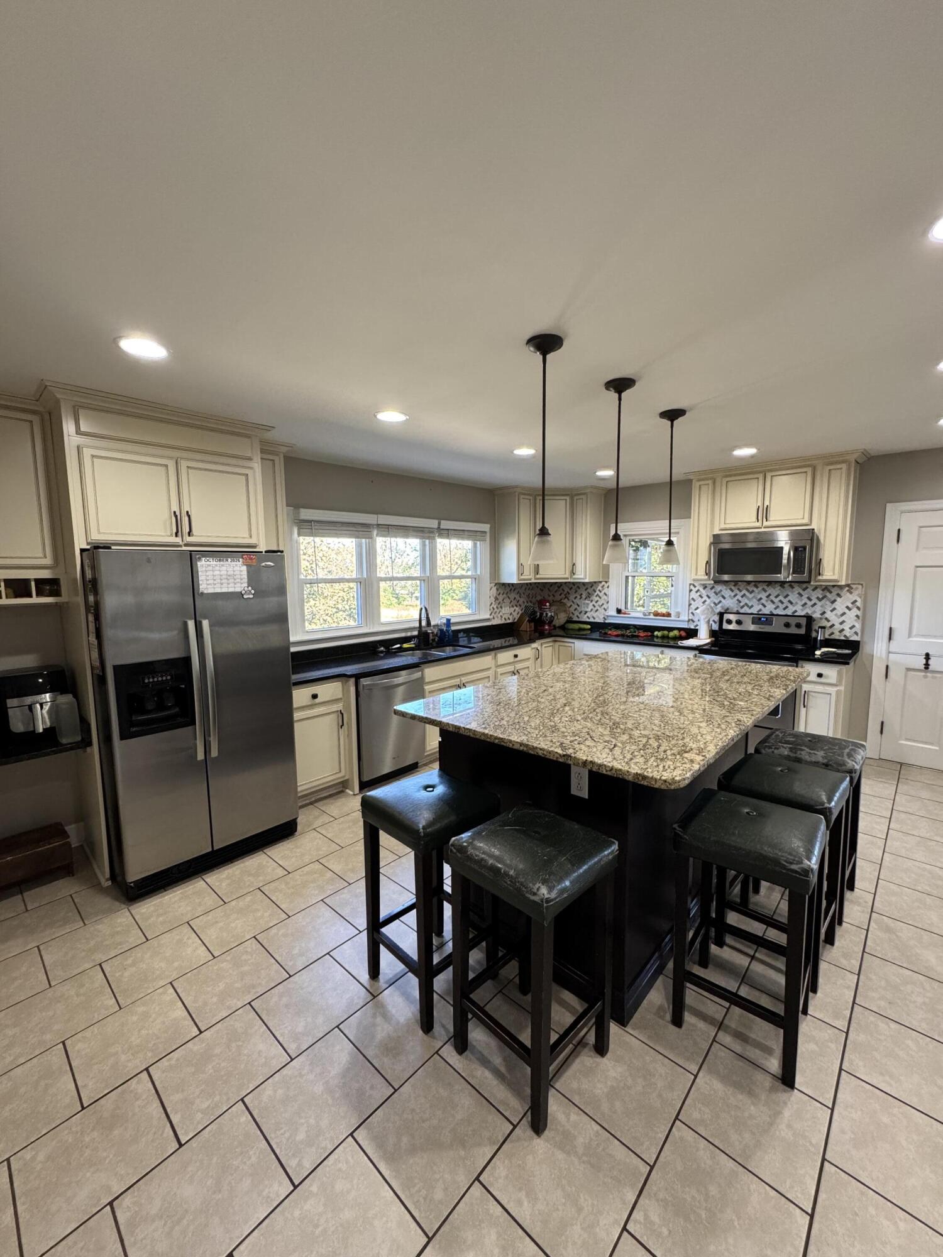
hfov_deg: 85.7
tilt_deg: -6.1
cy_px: 628
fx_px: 509
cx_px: 472
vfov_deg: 102.1
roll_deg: +1.4
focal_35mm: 14
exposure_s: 1/120
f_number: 2.2
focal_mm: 2.22
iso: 250
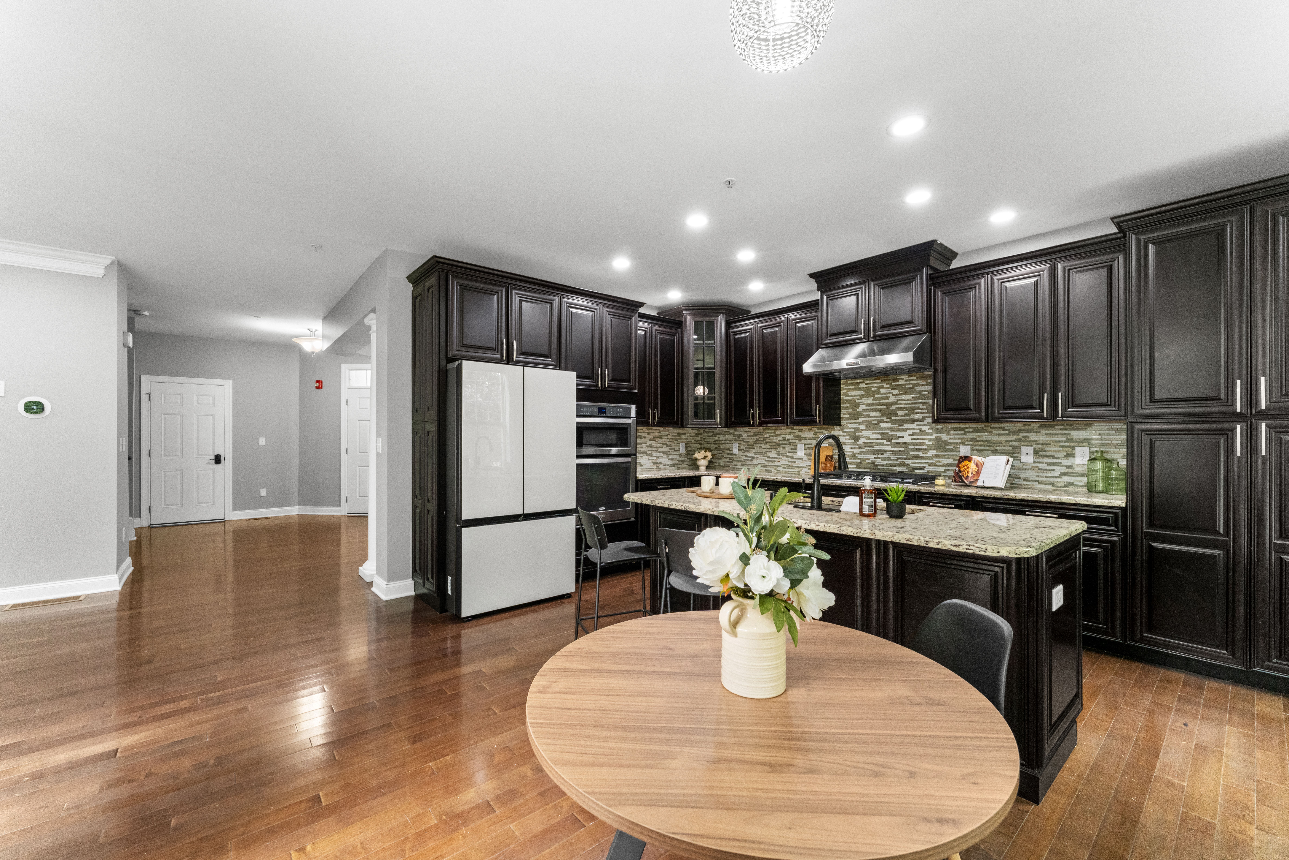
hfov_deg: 104.3
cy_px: 430
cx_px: 644
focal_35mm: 14
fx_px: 501
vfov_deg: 81.2
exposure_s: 1/6
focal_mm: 14
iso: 3200
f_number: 11
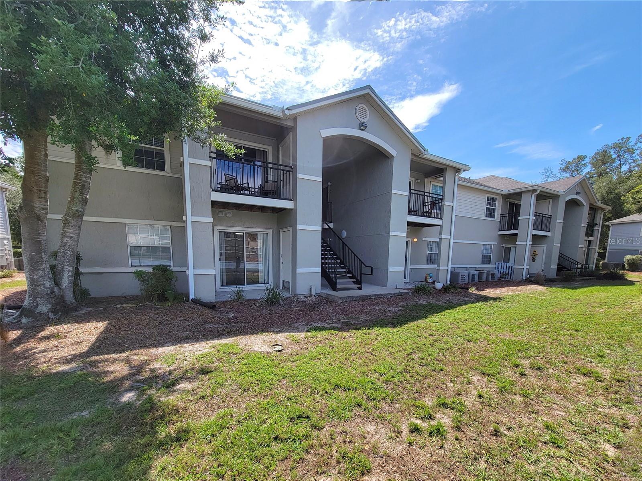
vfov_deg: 89.9
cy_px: 240
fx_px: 241
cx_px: 321
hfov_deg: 106.2
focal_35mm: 13
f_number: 2.2
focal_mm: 2.2
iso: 50
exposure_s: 1/1087
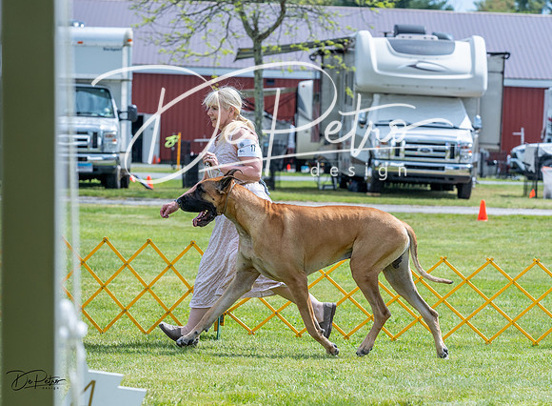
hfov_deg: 12.4
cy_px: 197
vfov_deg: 9.1
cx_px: 274
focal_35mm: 161
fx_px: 2546
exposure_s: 1/1600
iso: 400
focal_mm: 117
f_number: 5
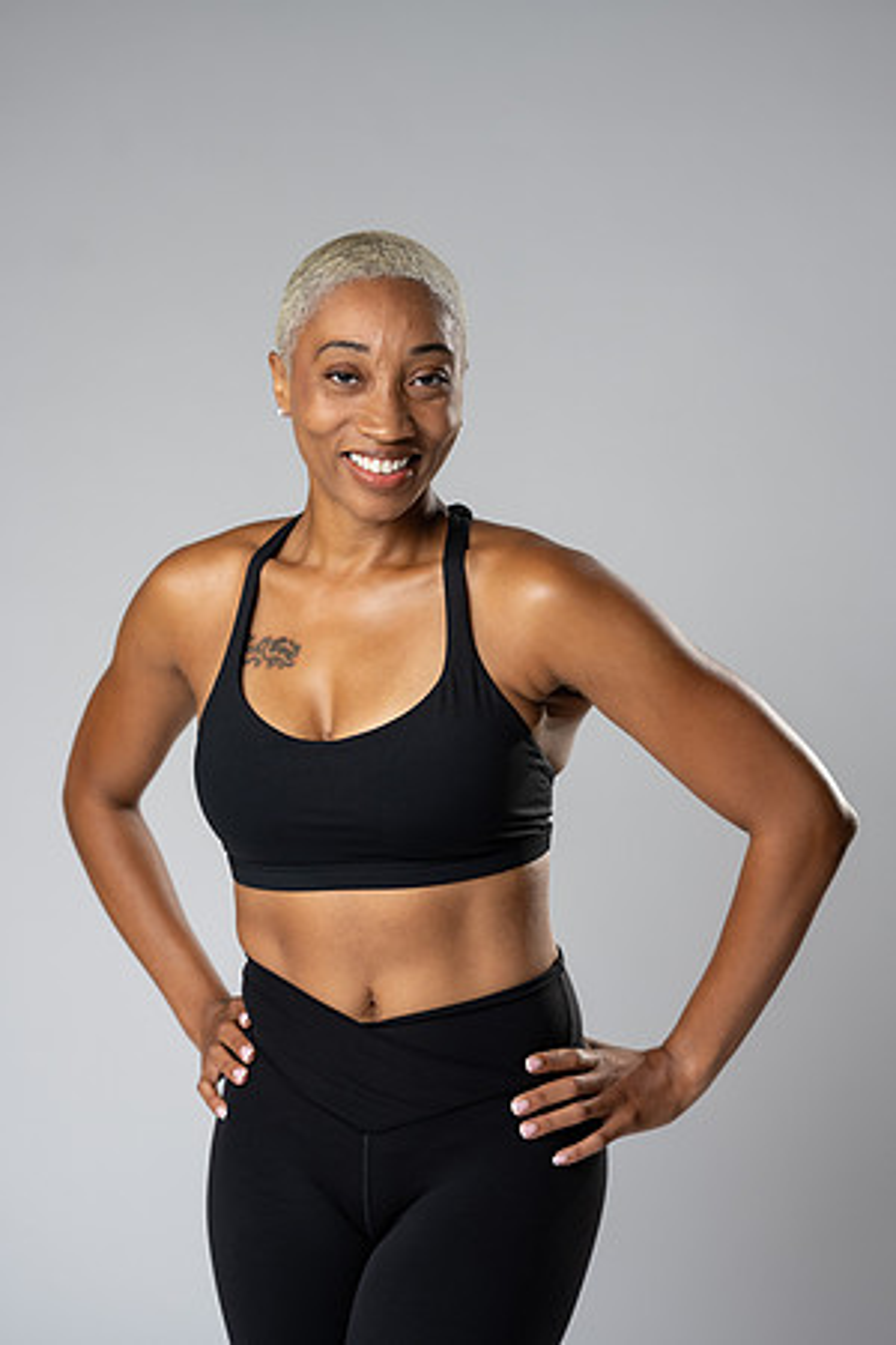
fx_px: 3173
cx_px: 448
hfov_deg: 16.1
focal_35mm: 85
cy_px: 672
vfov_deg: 23.9
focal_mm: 85
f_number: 3.2
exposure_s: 1/160
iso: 200
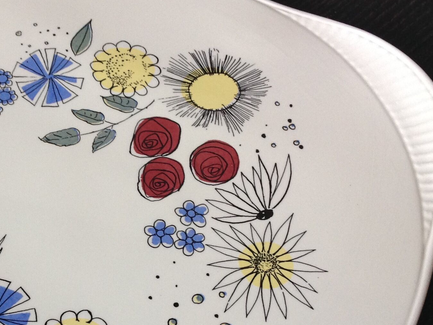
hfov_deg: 28.2
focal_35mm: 67
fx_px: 838
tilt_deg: -59.4
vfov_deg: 21.7
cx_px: 72
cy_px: 246
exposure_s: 1/15
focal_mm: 4.28
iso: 125
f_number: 2.4
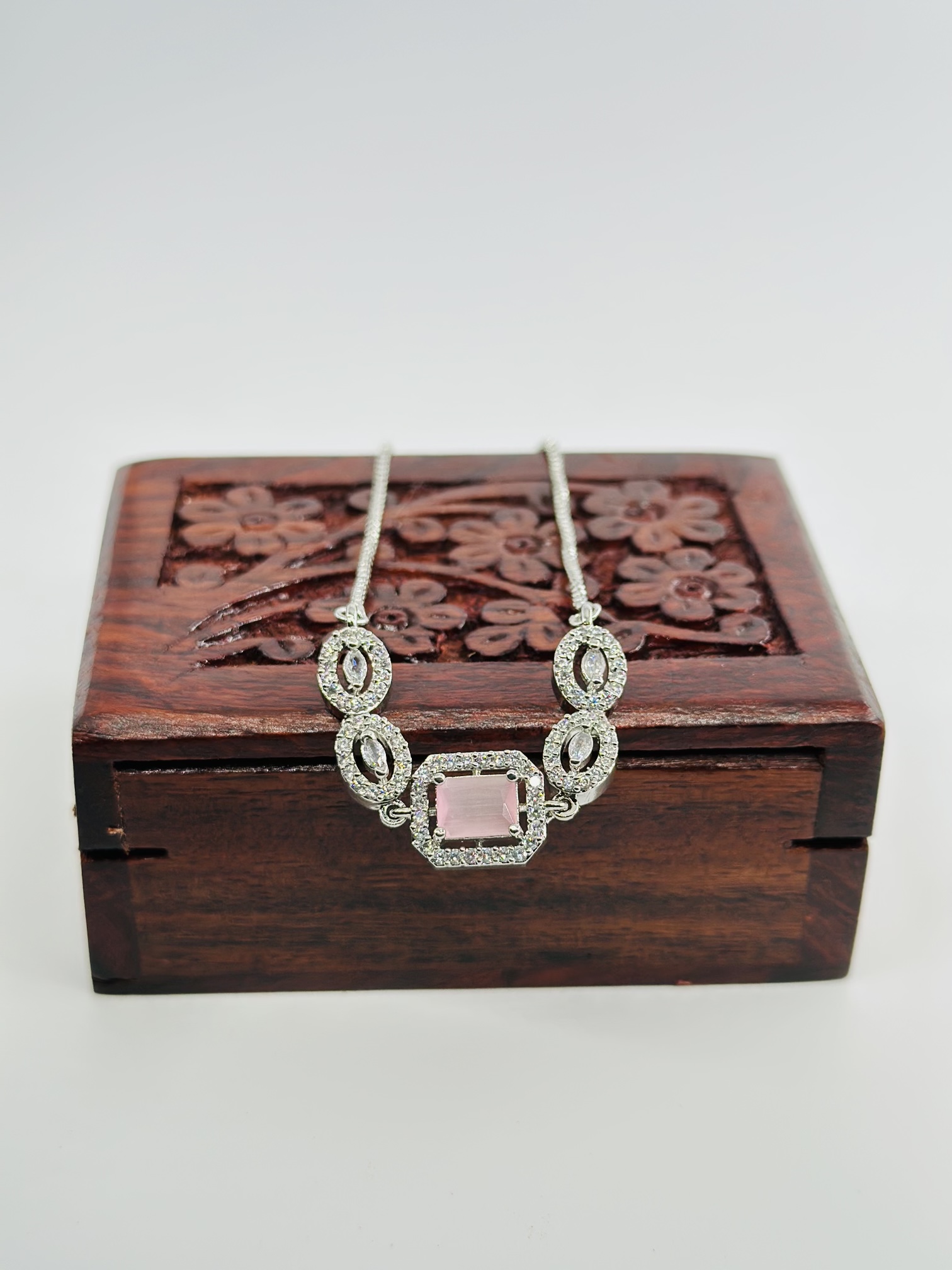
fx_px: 1760
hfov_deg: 30.3
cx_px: 476
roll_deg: -2.5
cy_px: 635
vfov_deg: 39.7
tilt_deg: -32.2
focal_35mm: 48
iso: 80
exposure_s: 1/627
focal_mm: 6.86
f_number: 1.78
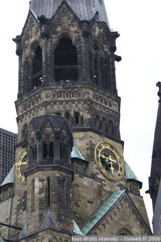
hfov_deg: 13.0
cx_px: 80
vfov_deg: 19.5
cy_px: 121
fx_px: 706
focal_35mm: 105
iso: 100
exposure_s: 1/50
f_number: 7.1
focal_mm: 70
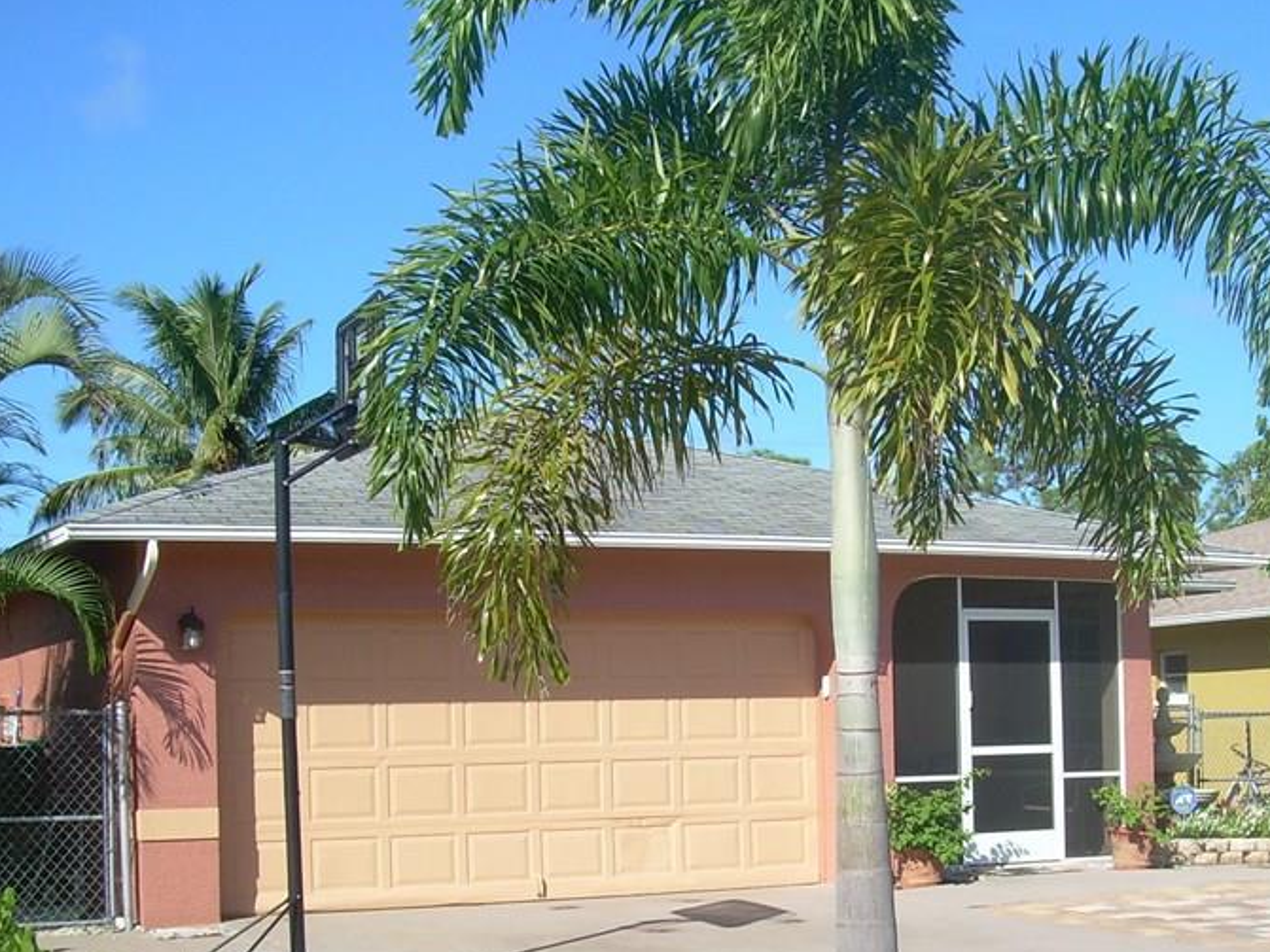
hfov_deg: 33.0
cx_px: 812
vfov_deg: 25.0
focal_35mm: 58
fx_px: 2128
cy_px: 691
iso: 50
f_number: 4.6
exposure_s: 1/386
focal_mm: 6.3
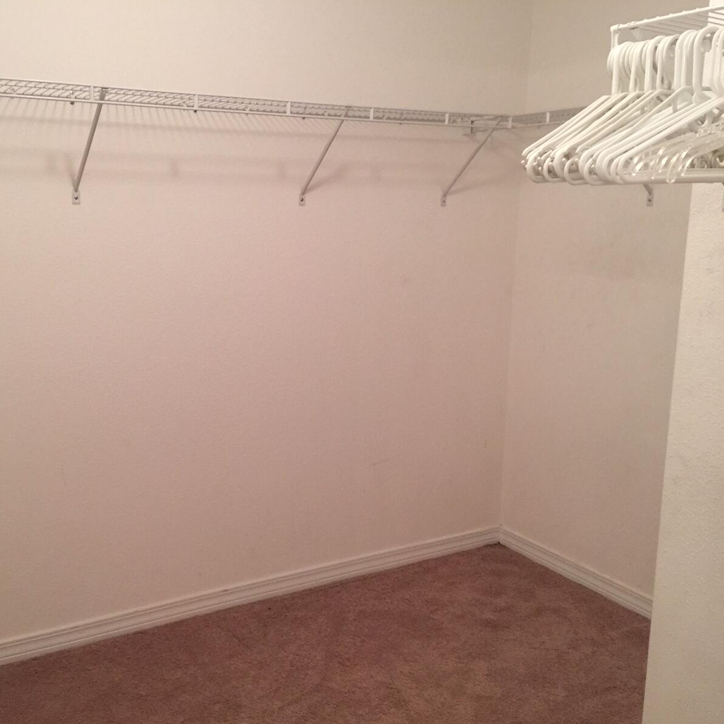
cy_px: 365
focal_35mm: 35
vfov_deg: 47.2
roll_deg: -0.9
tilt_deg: -12.1
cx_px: 291
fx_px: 828
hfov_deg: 47.0
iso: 80
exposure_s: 1/15
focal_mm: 4.15
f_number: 2.2
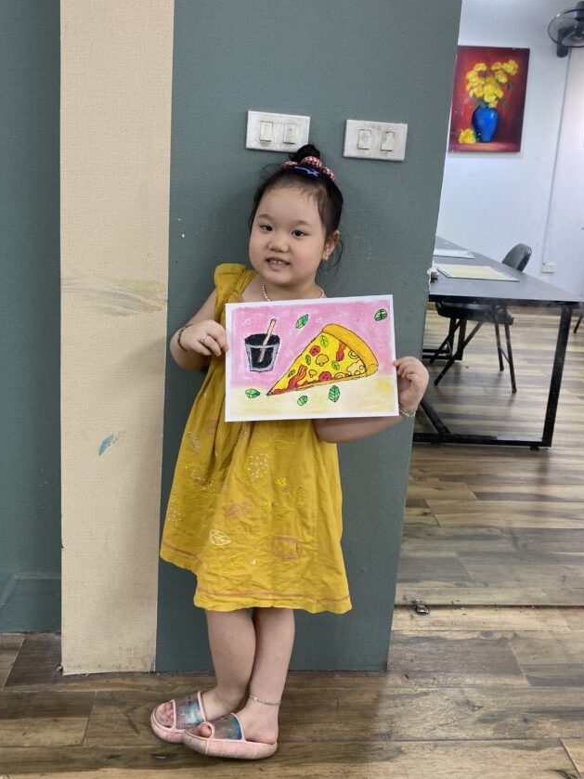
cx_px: 296
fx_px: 698
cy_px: 317
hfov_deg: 45.4
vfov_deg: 58.0
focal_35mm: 31
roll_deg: -4.2
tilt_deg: -10.9
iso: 100
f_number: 1.8
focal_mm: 4.25
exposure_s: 1/100
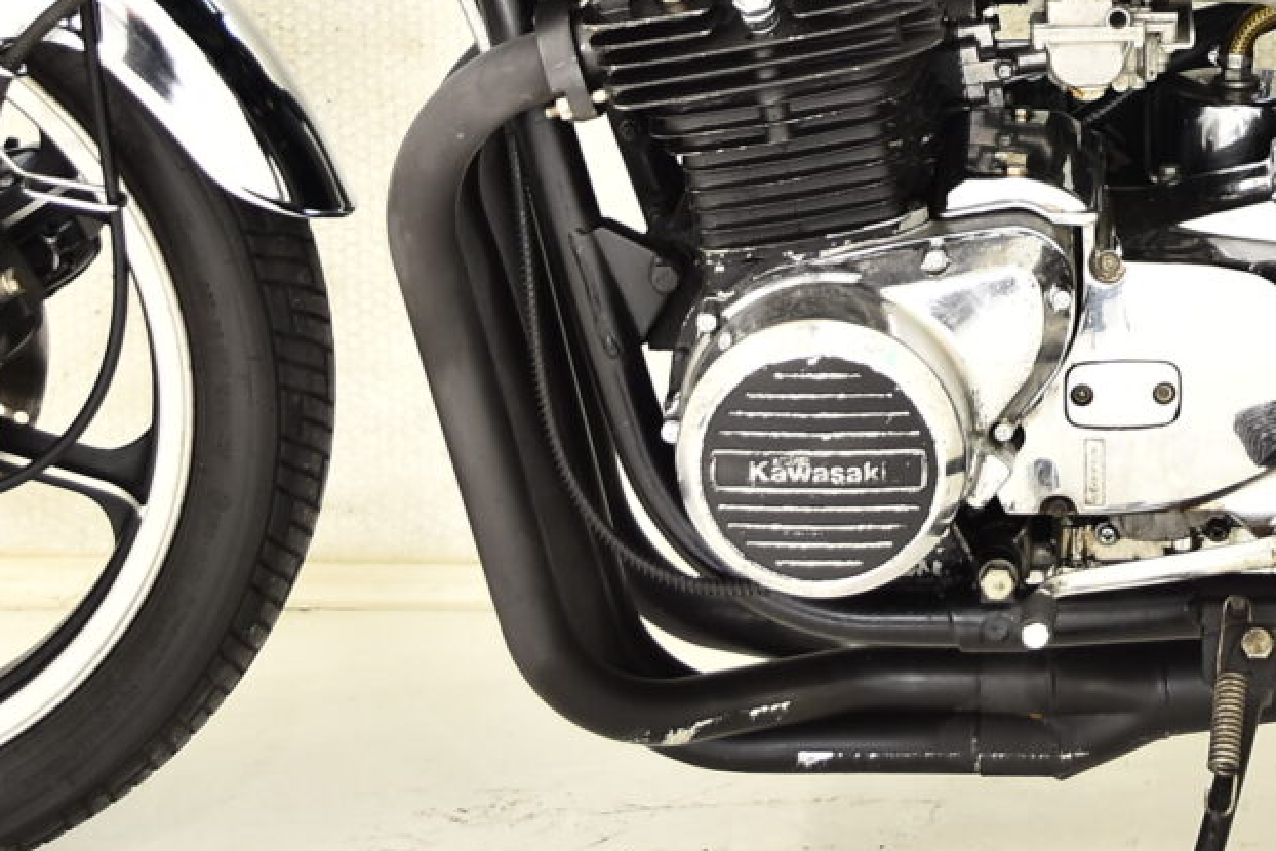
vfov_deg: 12.5
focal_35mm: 107
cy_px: -241
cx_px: 1159
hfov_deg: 18.8
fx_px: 3777
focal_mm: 23
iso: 160
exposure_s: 1/25
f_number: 3.8
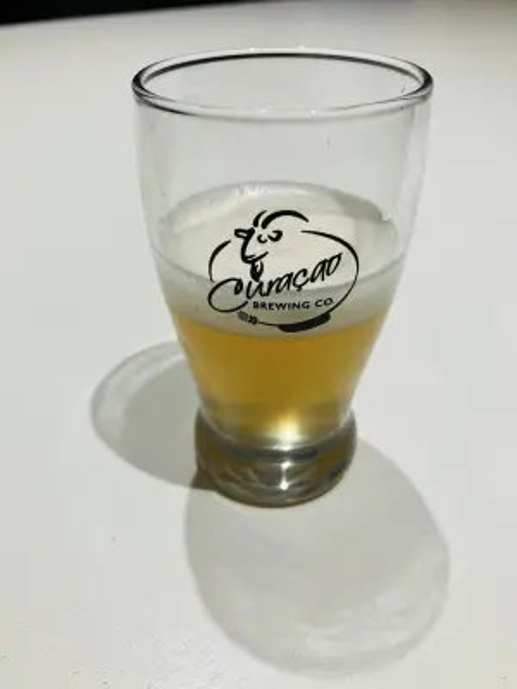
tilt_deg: -34.2
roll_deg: +0.7
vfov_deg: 63.4
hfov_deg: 49.7
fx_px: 558
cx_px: 258
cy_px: 344
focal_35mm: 28
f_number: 1.8
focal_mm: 3.99
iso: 64
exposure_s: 1/100
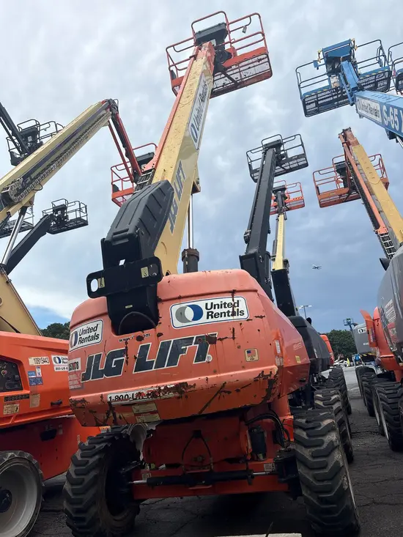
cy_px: 268
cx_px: 202
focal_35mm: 26
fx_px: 403
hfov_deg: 53.1
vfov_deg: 67.3
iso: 50
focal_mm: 5.96
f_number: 1.6
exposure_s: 1/2865
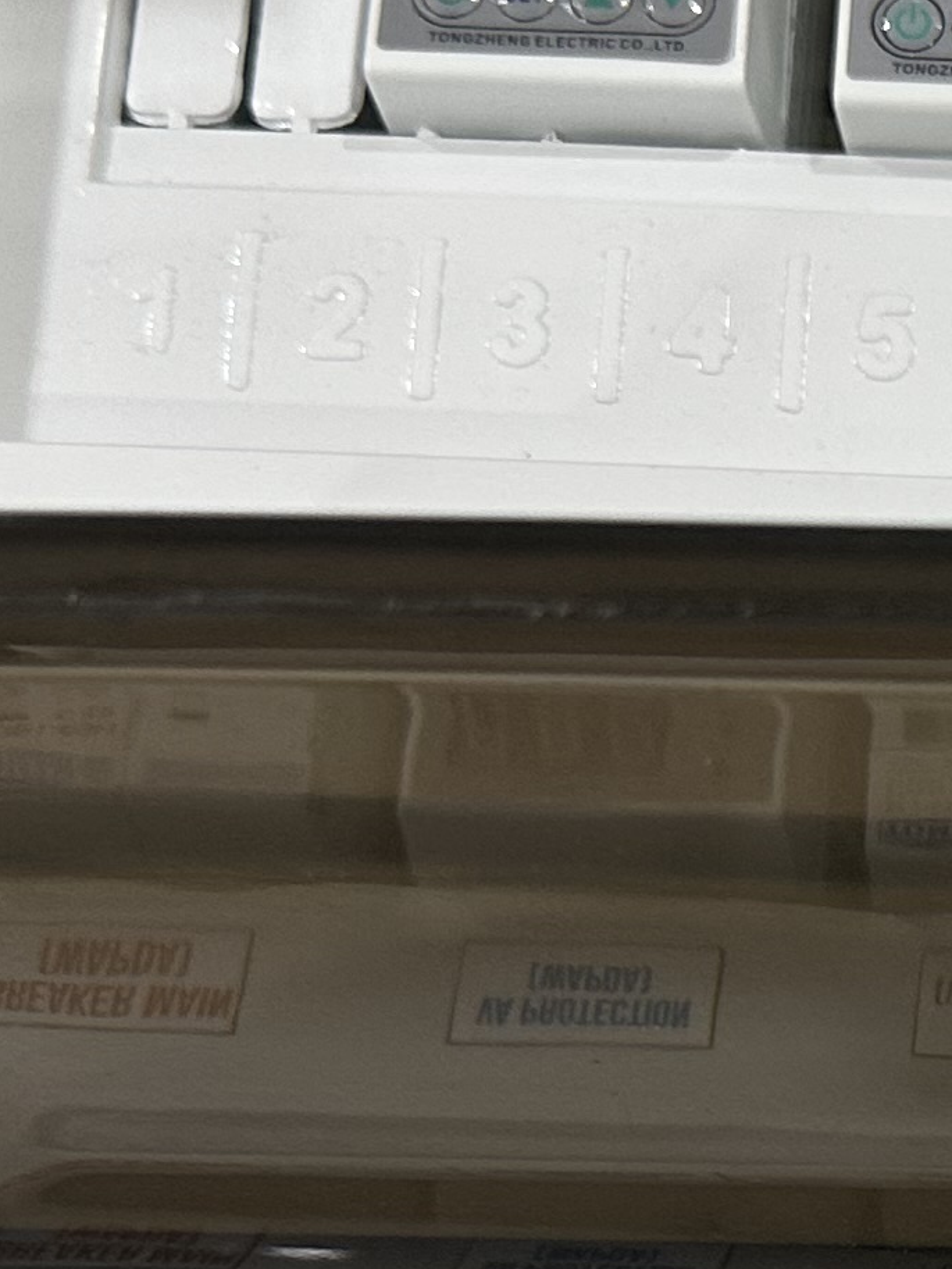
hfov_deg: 12.8
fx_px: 3886
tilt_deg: -75.1
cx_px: 1641
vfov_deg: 18.2
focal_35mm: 106
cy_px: 1162
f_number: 1.78
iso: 125
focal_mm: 6.86
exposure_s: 1/51
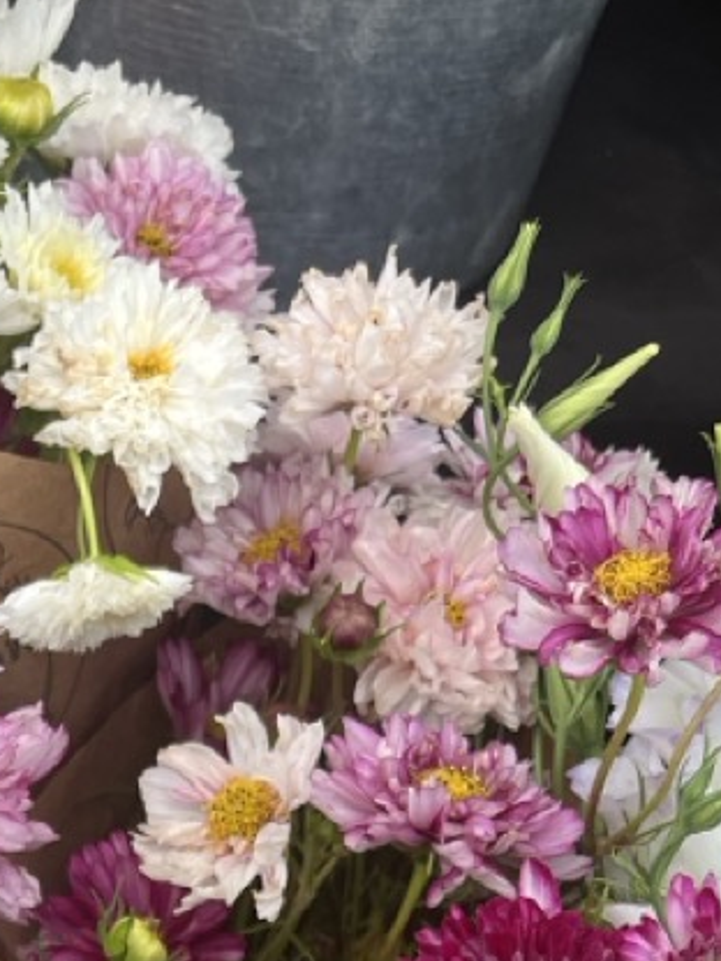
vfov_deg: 21.2
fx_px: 2222
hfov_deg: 17.6
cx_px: -146
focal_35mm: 80
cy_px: 1377
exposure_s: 1/260
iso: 40
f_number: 1.6
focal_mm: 5.1
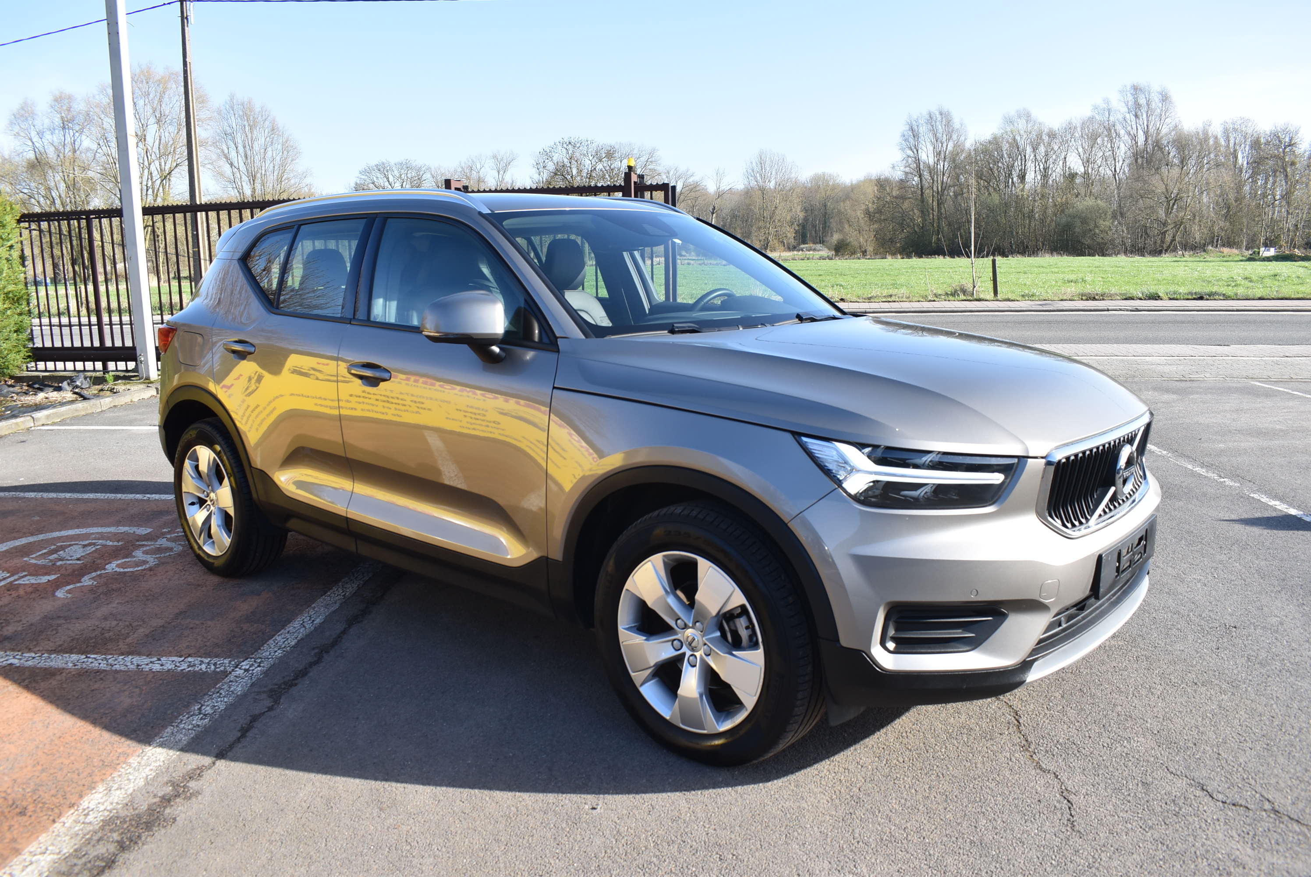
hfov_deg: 67.3
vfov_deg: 48.0
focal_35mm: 27
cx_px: 656
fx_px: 984
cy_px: 438
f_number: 7.1
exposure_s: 1/250
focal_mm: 18
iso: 200
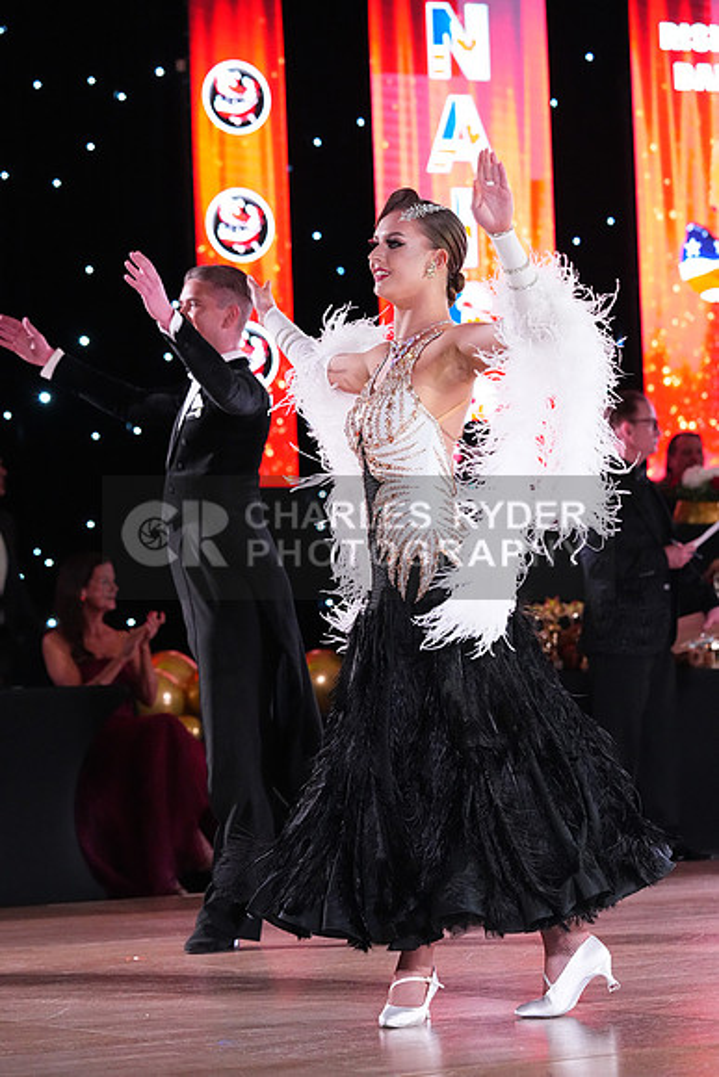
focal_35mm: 135
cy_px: 538
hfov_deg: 10.2
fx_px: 4042
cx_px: 360
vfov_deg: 15.2
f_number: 5
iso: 10000
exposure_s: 1/400
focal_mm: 135
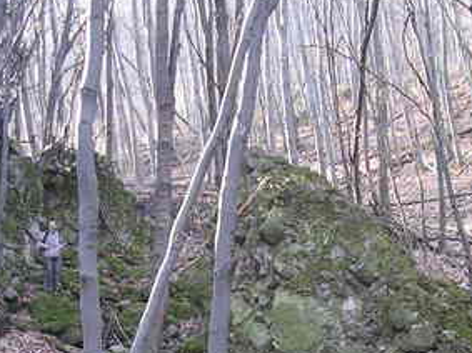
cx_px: 257
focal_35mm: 86
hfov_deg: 22.8
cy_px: 376
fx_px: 1172
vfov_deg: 16.7
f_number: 2.8
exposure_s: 1/112
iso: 400
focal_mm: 5.8
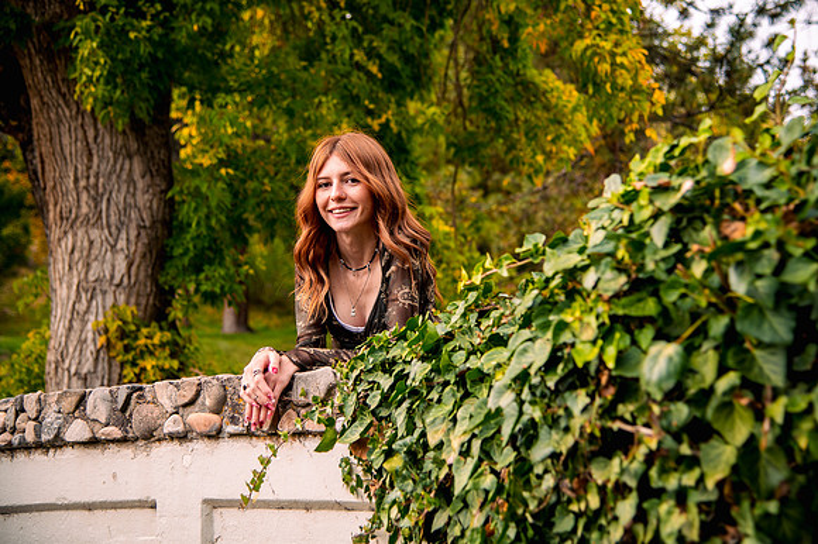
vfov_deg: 22.9
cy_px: 252
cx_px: 439
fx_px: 1341
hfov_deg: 33.9
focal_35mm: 59
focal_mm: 55
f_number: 4
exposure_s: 1/100
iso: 200
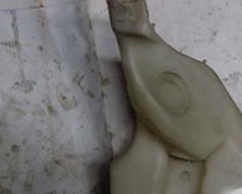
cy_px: 205
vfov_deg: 19.0
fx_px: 558
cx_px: 372
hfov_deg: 20.6
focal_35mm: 78
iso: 200
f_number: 3.1
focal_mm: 4
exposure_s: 1/30
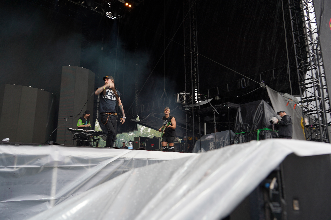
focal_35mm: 29
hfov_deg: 63.7
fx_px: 267
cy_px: 110
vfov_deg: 45.0
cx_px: 166
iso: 100
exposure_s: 1/60
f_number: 5.6
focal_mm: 29
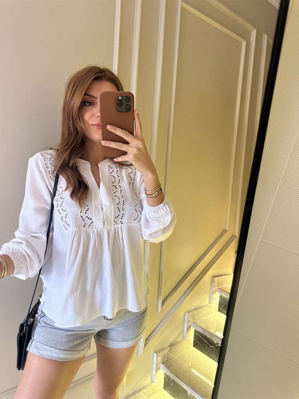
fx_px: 276
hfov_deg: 56.8
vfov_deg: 71.6
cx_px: 150
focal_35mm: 24
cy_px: 200
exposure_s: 1/60
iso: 250
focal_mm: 6.86
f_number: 1.78
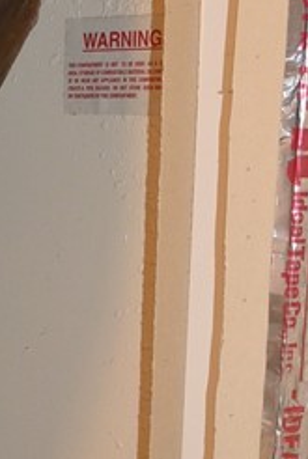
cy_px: 336
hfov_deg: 10.1
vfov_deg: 15.4
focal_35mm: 132
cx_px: -137
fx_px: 1687
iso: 900
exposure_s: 1/60
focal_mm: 20
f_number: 3.8
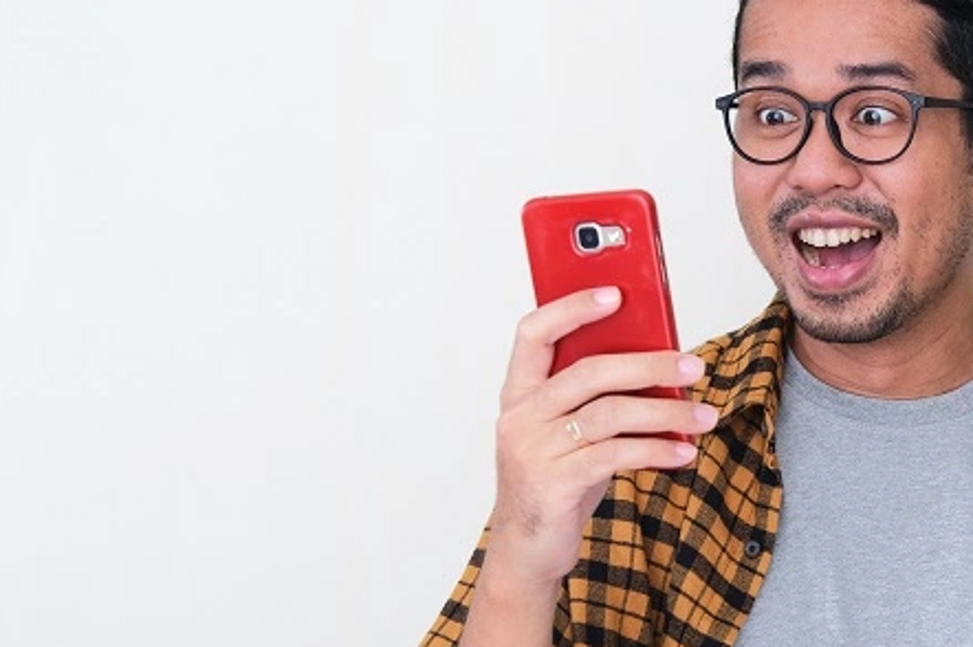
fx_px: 2593
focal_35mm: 96
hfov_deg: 20.8
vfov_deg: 14.2
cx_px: 865
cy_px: 402
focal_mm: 35
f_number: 5
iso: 125
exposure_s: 1/15
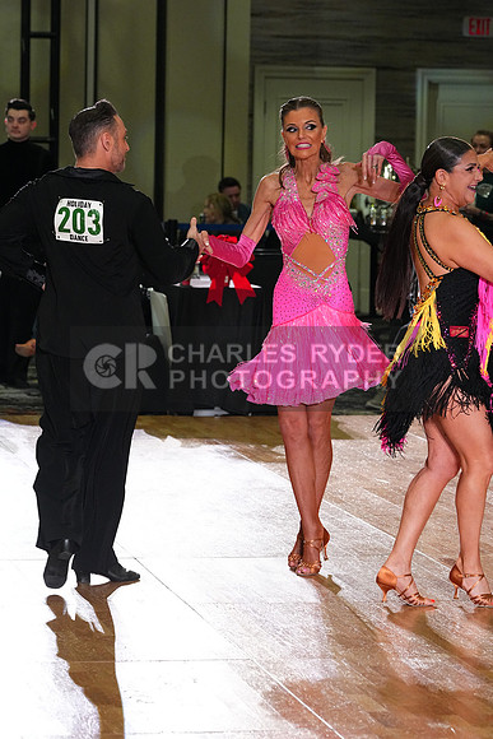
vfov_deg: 14.2
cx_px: 246
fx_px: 2977
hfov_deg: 9.5
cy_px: 370
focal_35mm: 145
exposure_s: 1/320
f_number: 6.3
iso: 6400
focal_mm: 145
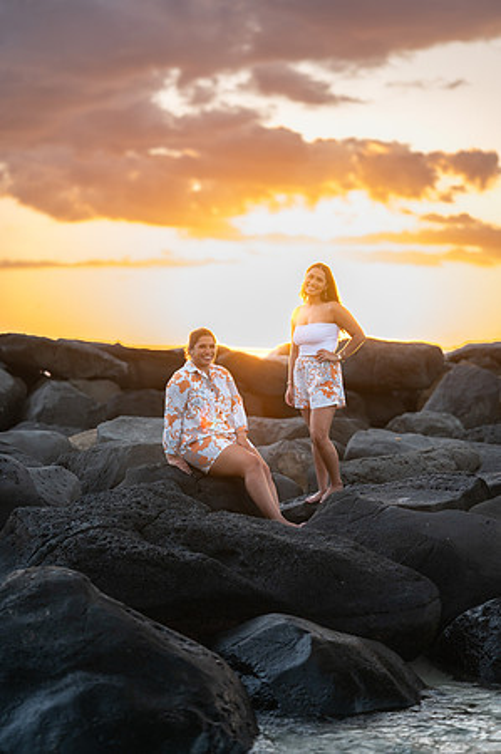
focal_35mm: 85
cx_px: 250
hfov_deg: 16.0
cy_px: 377
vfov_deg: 23.9
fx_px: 1778
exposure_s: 1/640
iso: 400
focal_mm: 85
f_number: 1.8
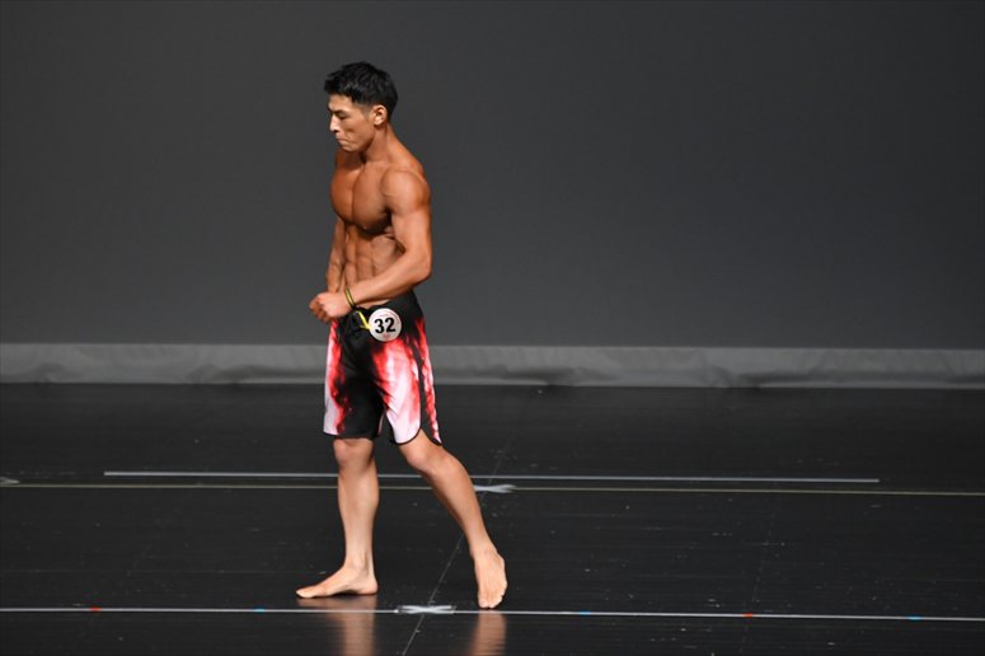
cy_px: 328
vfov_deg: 4.0
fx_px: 9435
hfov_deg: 6.0
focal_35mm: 345
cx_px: 492
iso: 2000
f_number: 5.6
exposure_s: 1/400
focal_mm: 230
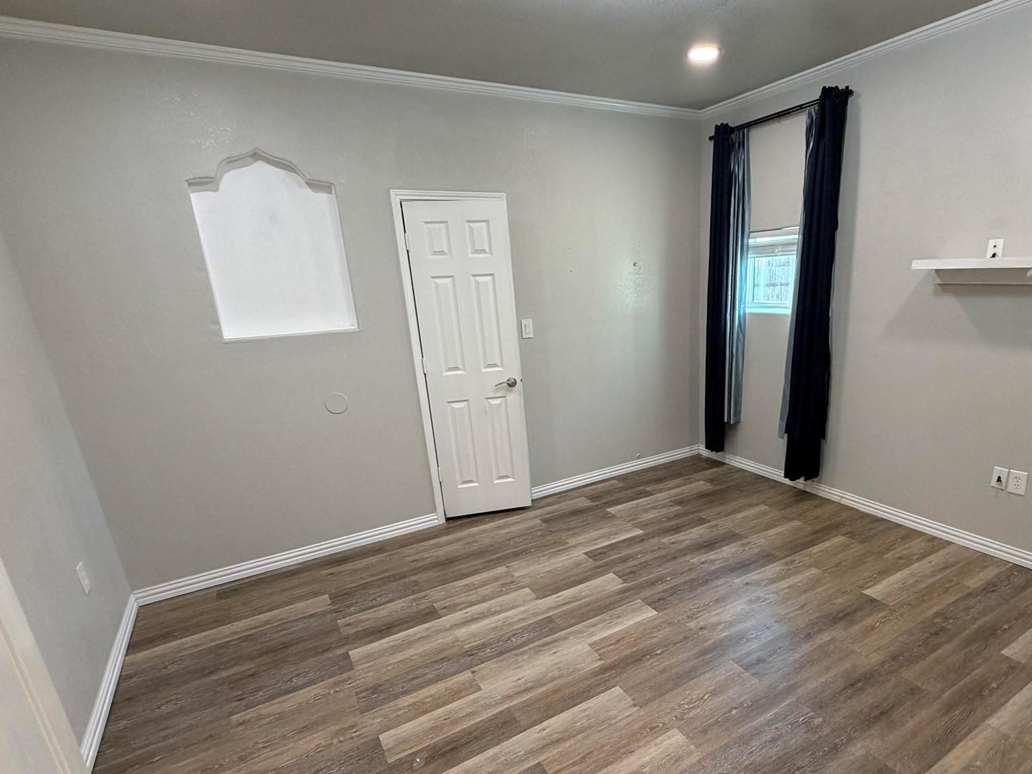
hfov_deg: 84.0
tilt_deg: -17.9
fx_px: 566
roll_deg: +2.9
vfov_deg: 68.2
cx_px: 600
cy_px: 451
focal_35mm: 19
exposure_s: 1/60
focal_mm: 2.22
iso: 160
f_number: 2.2
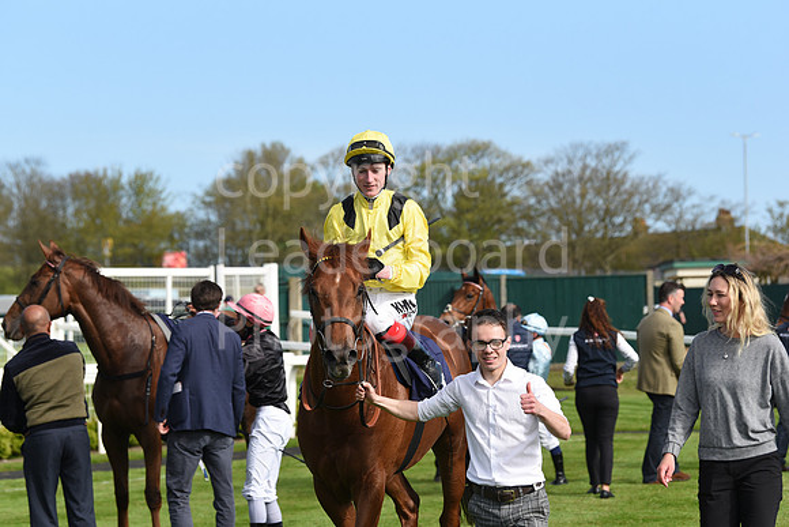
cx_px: 394
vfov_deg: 11.4
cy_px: 264
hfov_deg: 17.1
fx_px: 2630
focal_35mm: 120
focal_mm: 120
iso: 400
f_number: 5
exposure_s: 1/2500
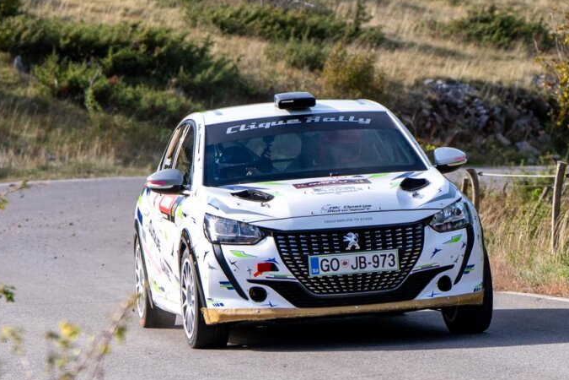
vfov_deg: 4.6
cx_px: -4
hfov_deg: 6.9
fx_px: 4694
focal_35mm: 297
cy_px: 100
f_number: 2.8
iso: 160
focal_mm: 77
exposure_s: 1/3200
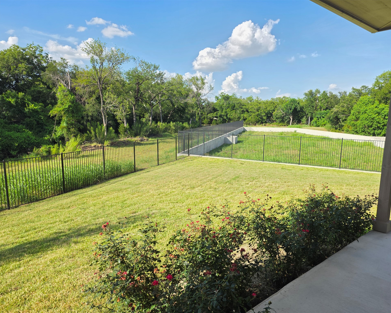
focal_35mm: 24
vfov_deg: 58.8
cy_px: 156
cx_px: 207
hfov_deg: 70.2
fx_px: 278
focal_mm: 6.25
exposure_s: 1/2204
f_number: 1.7
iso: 80
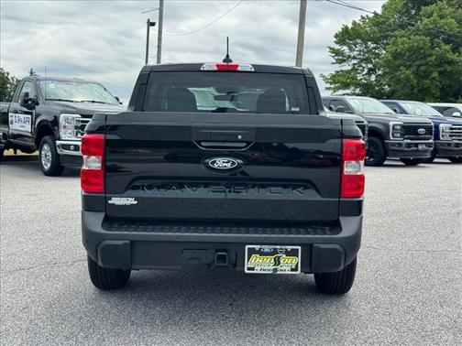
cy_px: 173
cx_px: 231
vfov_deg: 30.3
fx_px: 641
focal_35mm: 48
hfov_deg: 39.7
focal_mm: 6.76
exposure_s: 1/2959
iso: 64
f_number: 1.78
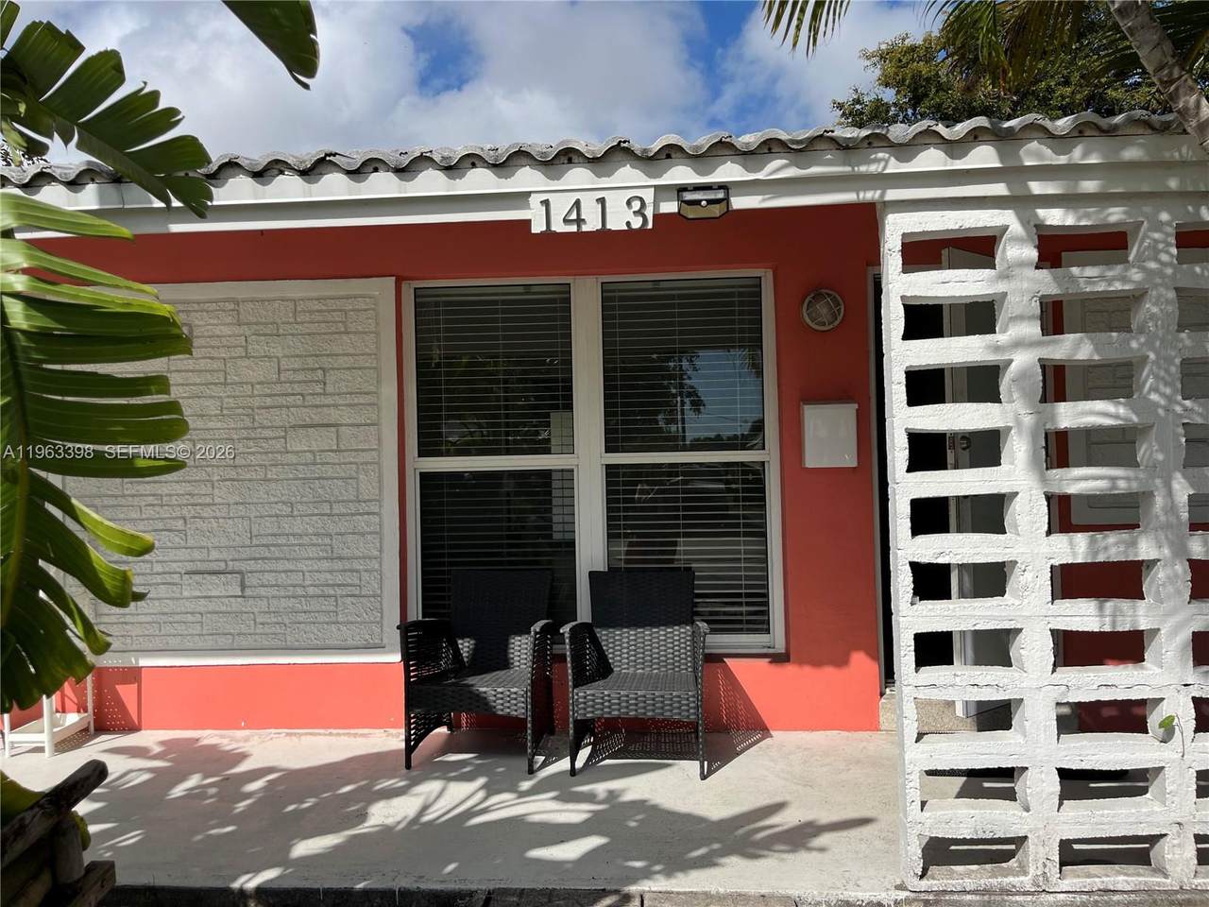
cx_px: 604
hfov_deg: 67.3
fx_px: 908
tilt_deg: +0.7
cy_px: 454
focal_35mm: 26
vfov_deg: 53.1
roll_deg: +1.5
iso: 50
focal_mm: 5.1
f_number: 1.6
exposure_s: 1/4854
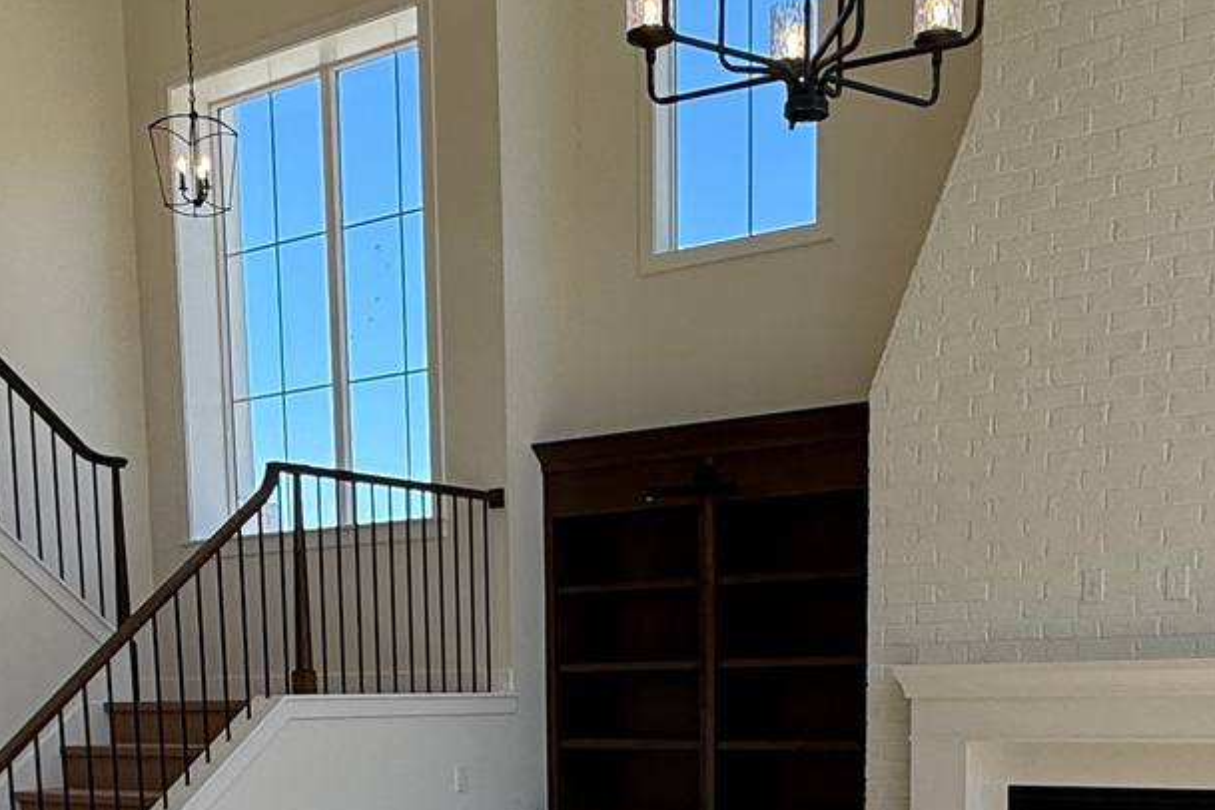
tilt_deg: -7.7
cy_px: 952
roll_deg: +1.1
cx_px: 601
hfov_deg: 40.3
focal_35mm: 49
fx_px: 1654
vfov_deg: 25.0
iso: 64
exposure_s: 1/326
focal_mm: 2.22
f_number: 2.2
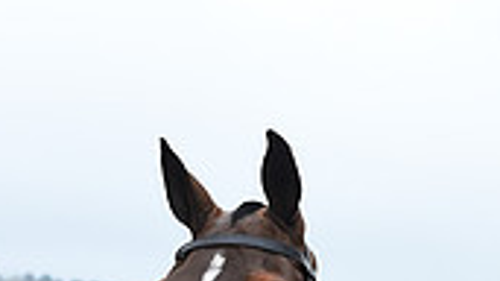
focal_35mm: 248
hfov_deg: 8.7
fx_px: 3286
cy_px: 749
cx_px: 360
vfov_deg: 4.7
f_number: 6.3
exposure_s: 1/800
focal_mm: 70
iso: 2500
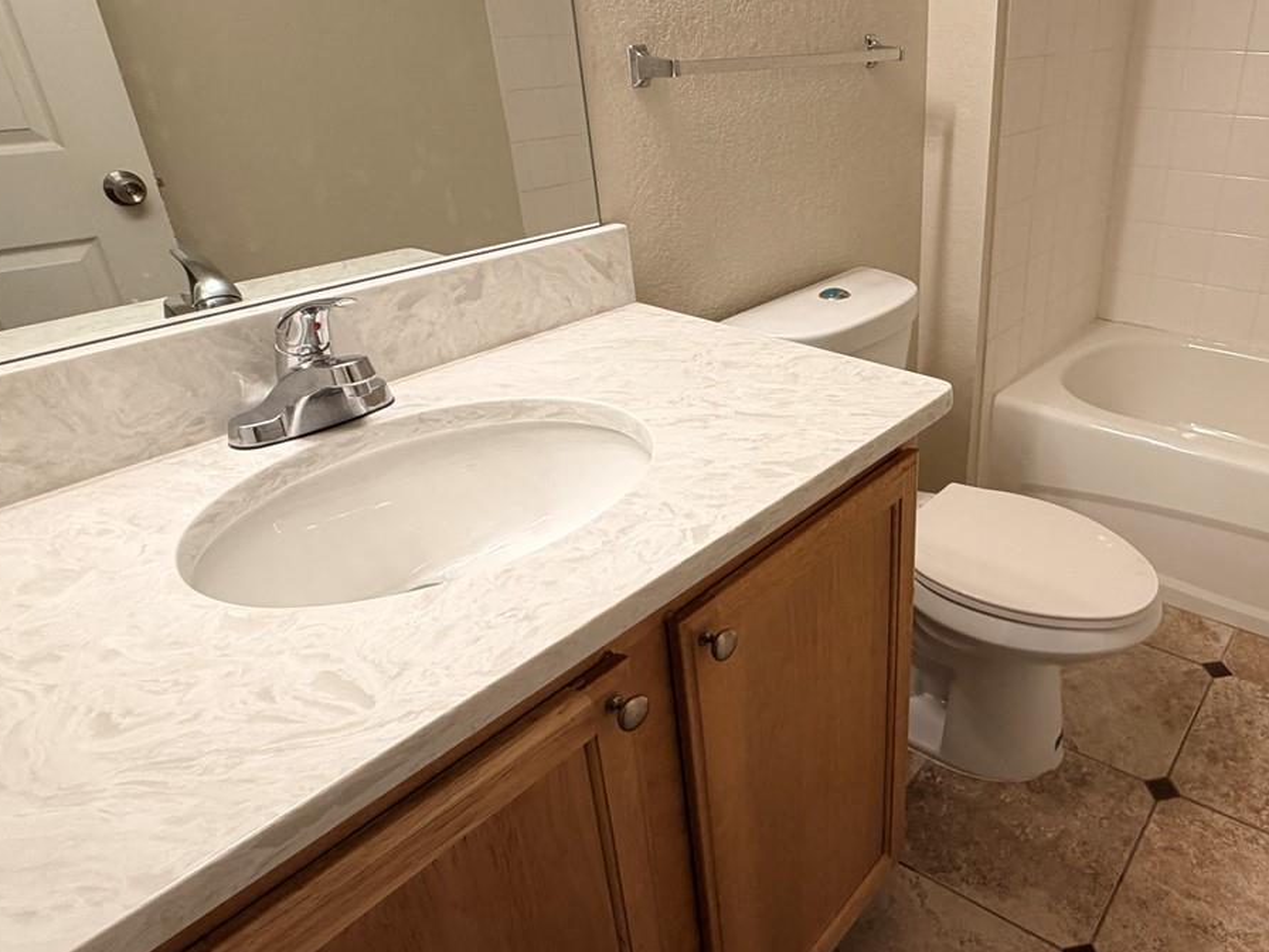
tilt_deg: -26.5
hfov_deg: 66.7
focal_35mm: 25
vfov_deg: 54.9
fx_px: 916
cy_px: 453
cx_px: 885
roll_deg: -0.2
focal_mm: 2.22
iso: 160
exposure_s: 1/60
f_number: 2.2
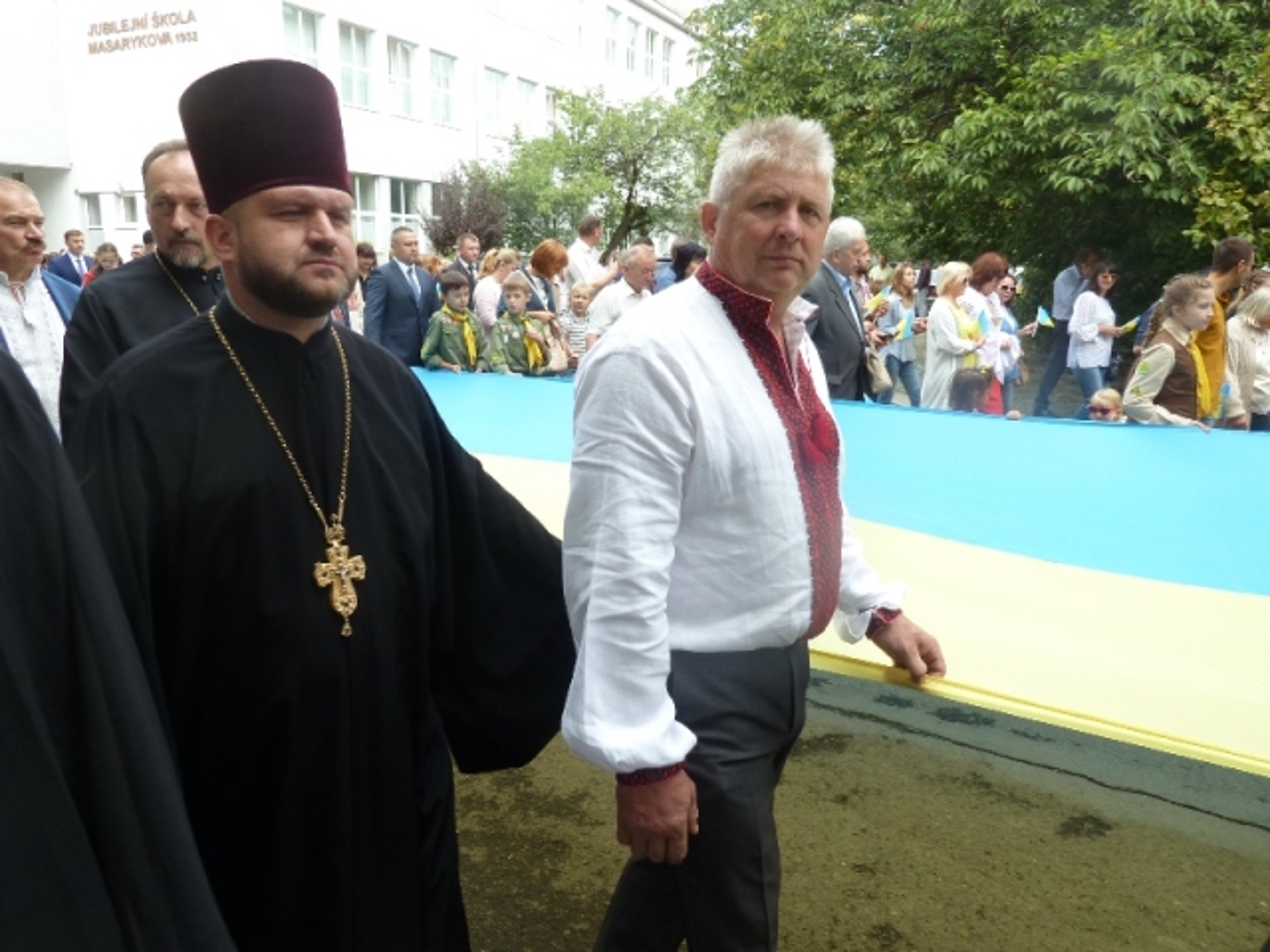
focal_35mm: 25
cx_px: 635
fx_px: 917
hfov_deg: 69.4
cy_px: 476
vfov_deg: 54.9
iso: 80
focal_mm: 4.1
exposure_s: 1/100
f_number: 3.5
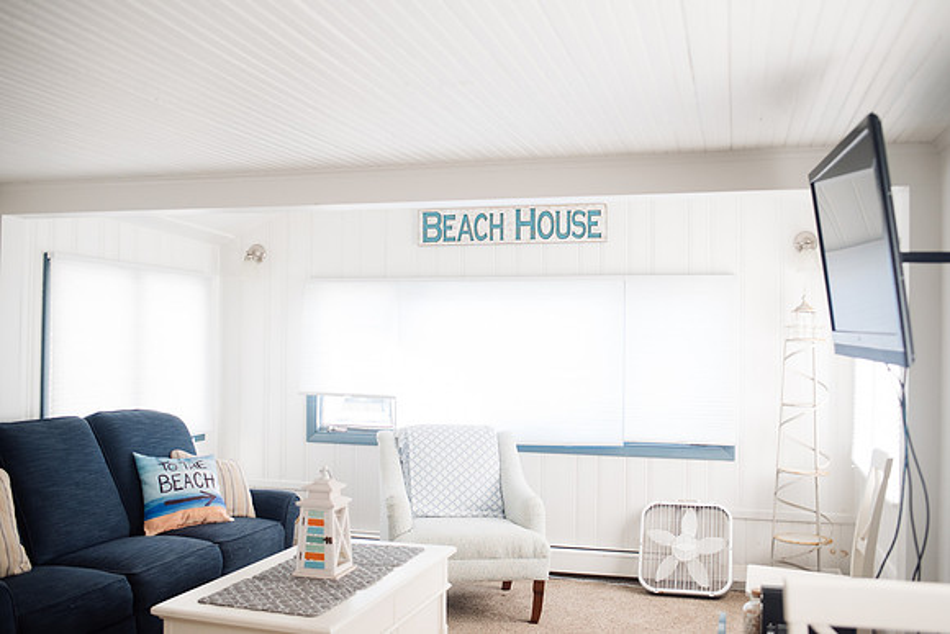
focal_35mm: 35
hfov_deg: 54.4
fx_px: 924
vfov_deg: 37.9
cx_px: 475
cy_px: 317
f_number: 2.8
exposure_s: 1/500
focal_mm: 35
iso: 1000
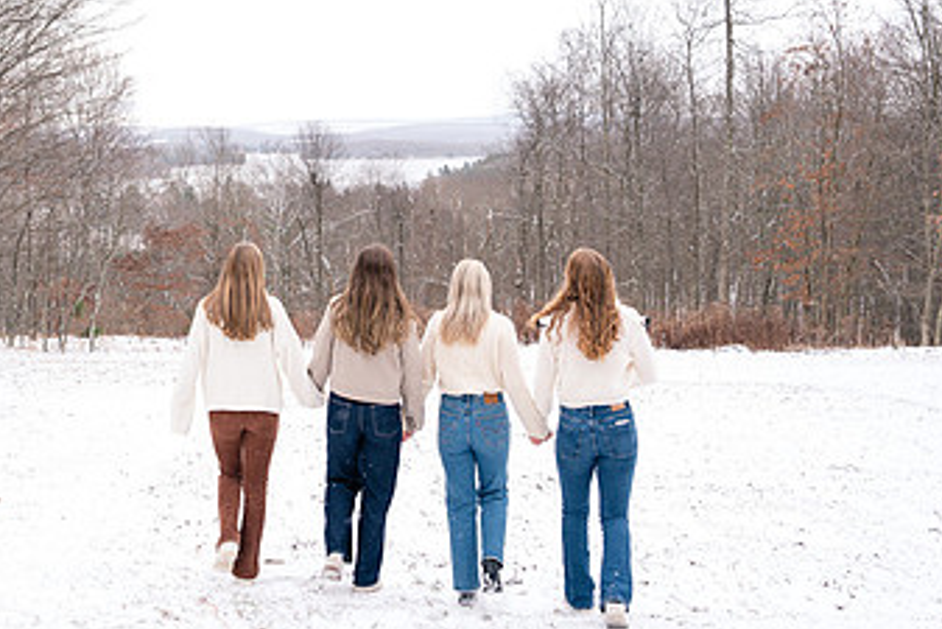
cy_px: 241
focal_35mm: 43
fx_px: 1126
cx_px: 291
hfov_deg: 44.5
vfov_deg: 31.1
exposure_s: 1/250
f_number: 3.2
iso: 400
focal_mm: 24
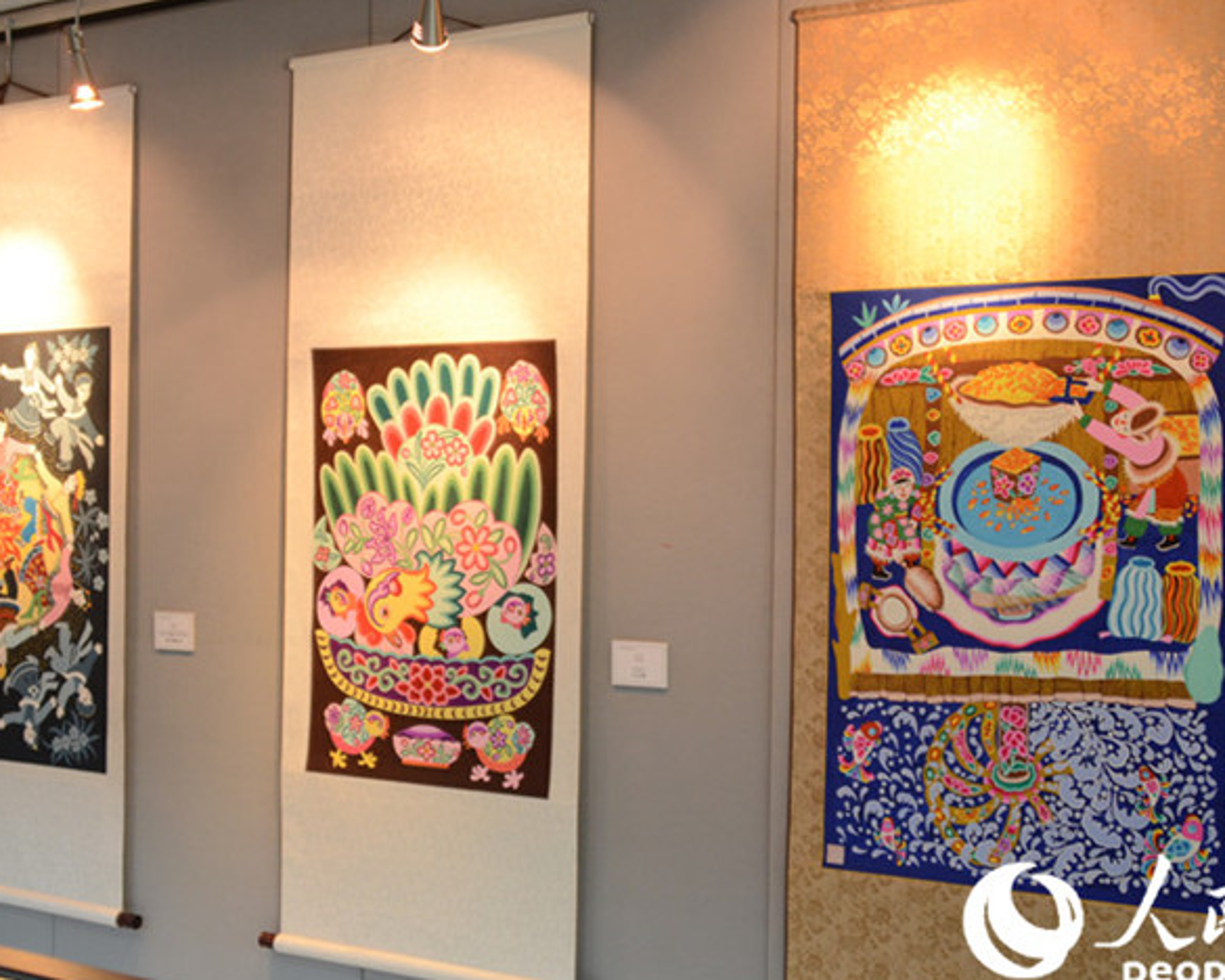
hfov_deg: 38.0
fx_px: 1777
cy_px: 503
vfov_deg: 30.8
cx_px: 601
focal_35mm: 49
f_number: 3.5
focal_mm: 28
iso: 720
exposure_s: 1/30
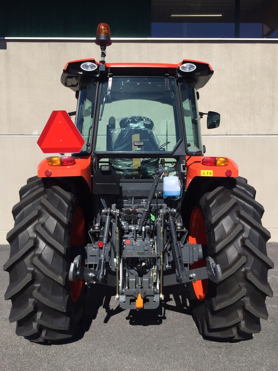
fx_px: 311
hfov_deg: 48.2
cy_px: 186
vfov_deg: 61.7
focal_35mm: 29
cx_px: 139
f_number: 2.2
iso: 32
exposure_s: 1/2475
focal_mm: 4.15
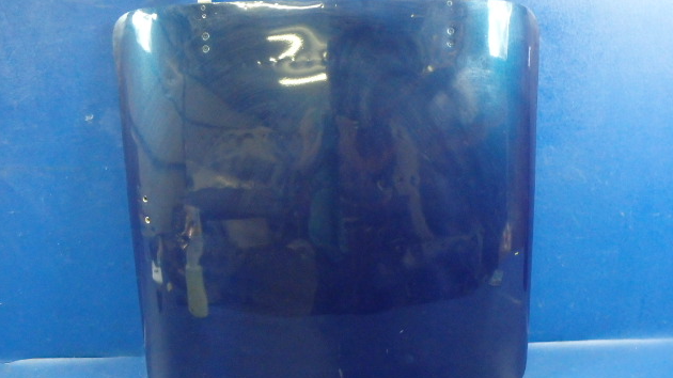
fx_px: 553
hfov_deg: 62.6
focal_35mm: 31
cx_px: 340
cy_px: 187
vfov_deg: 37.7
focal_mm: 5
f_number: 3.9
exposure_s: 1/20
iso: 1600
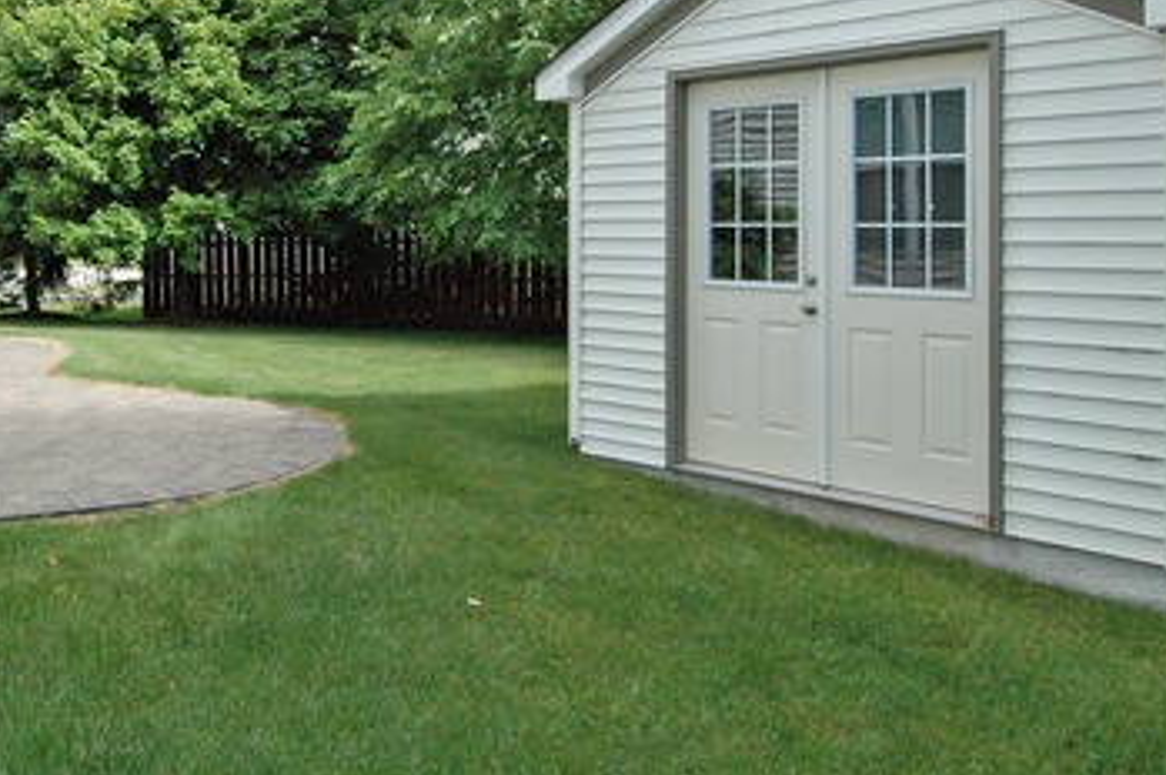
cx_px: 464
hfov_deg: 56.8
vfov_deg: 38.4
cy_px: 157
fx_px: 1068
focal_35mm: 33
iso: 800
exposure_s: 1/500
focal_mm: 12
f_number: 11
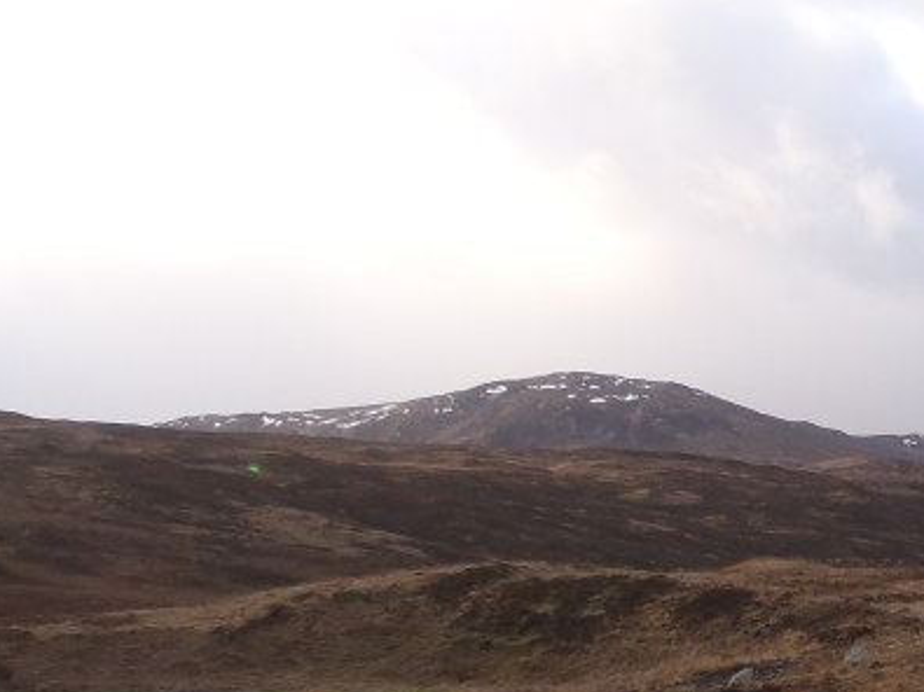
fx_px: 2028
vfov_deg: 19.0
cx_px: 1092
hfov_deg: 23.6
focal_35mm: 76
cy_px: 620
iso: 80
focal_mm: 5
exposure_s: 1/100
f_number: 4.5
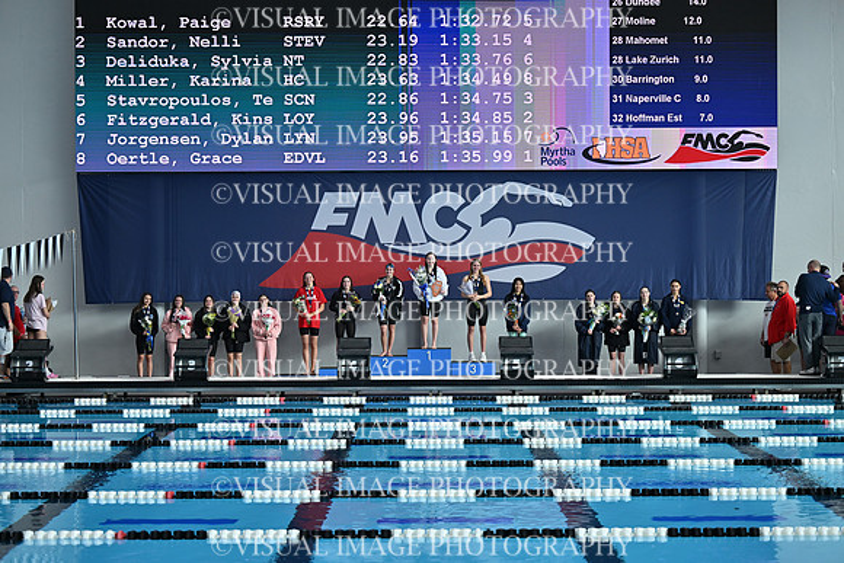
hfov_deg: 26.3
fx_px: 1806
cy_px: 282
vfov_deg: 17.7
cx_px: 422
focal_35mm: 77
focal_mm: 77
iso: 250
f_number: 2.8
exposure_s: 1/500
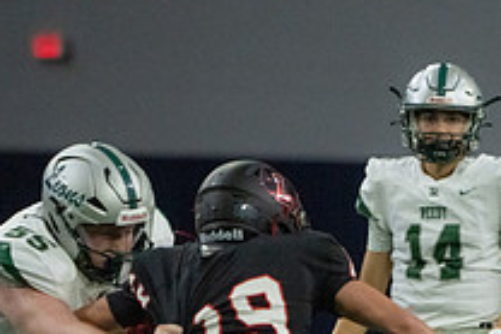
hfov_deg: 2.1
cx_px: 426
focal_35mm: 1005
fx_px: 13996
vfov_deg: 1.4
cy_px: 460
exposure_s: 1/1000
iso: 8000
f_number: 5.6
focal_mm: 361
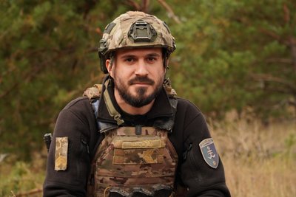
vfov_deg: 11.3
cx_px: 148
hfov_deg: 16.8
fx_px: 999
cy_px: 98
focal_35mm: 122
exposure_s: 1/640
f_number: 5.6
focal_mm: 81
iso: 500
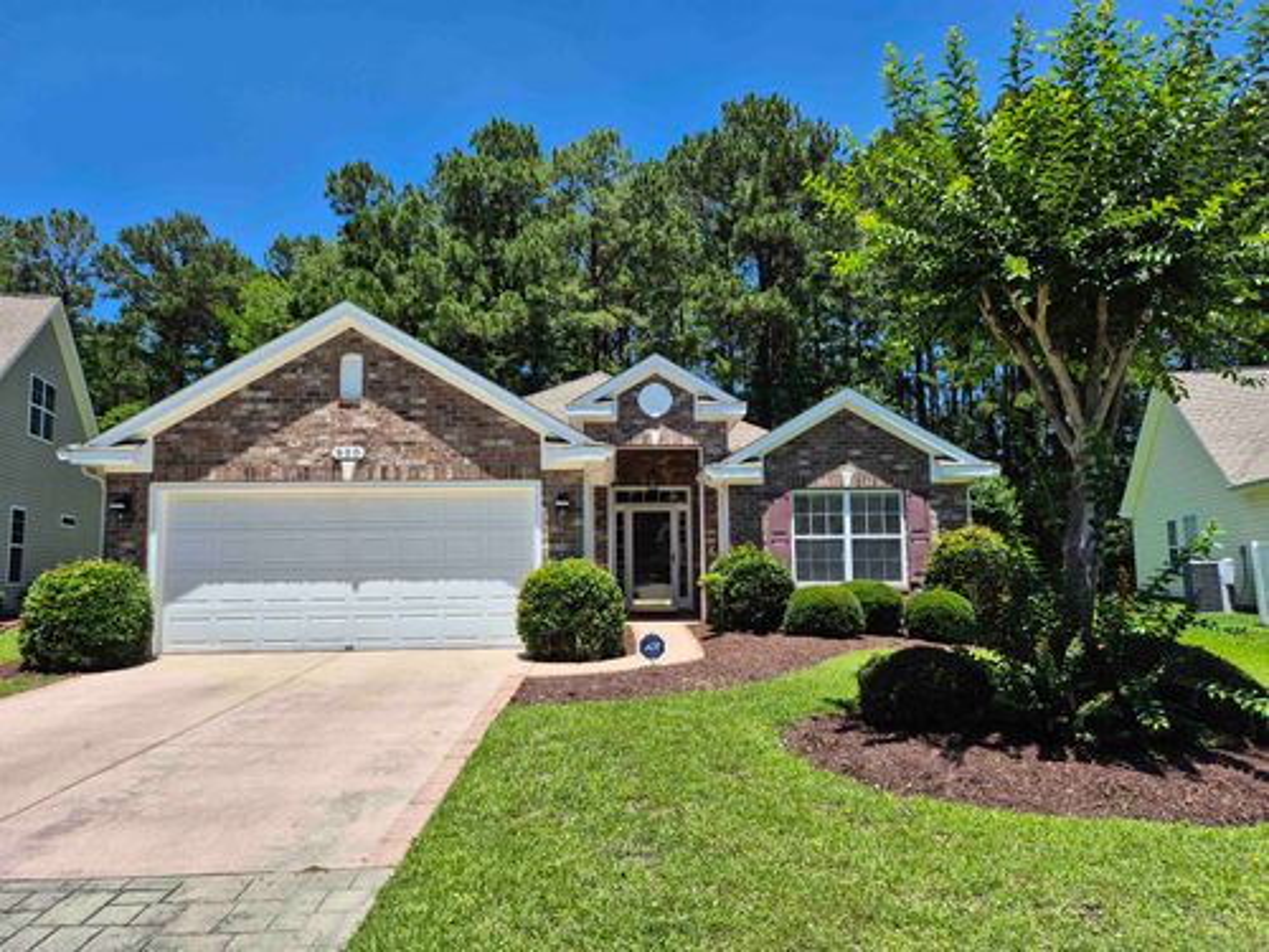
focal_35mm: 23
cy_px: 476
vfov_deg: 58.9
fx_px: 843
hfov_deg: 73.9
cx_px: 634
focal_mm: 5.4
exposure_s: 1/1656
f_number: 1.8
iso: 25
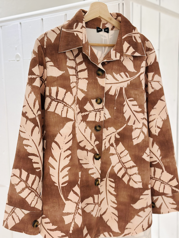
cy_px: 119
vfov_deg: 39.7
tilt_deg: -5.7
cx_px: 90
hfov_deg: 30.3
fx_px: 331
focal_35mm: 48
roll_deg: +1.3
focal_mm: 6.86
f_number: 1.78
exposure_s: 1/50
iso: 125
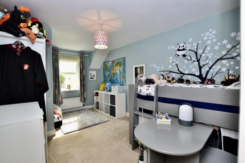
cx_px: 122
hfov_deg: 100.4
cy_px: 82
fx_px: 102
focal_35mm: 15
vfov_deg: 77.4
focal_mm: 10
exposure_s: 1/60
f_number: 8
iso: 400
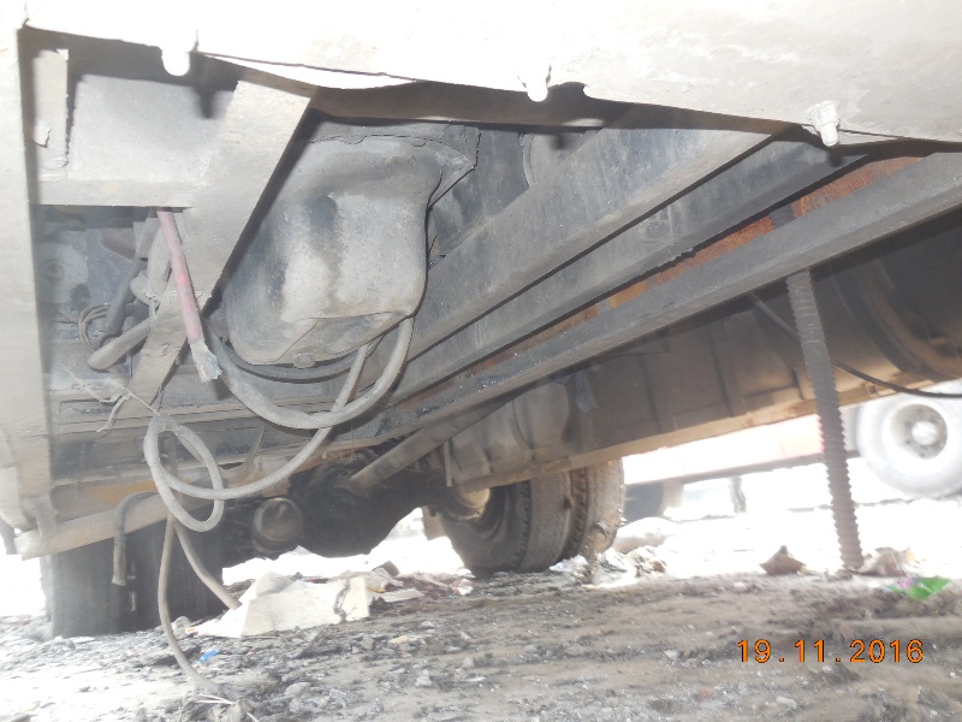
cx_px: 481
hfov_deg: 60.0
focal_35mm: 30
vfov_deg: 46.8
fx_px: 834
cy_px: 361
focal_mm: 5.3
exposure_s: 1/25
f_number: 3.2
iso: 200
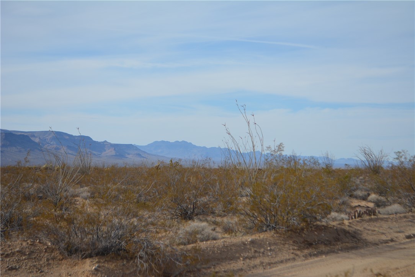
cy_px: 138
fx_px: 952
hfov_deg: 24.6
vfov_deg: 16.6
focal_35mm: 82
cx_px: 208
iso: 400
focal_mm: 55
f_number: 7.1
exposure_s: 1/1600
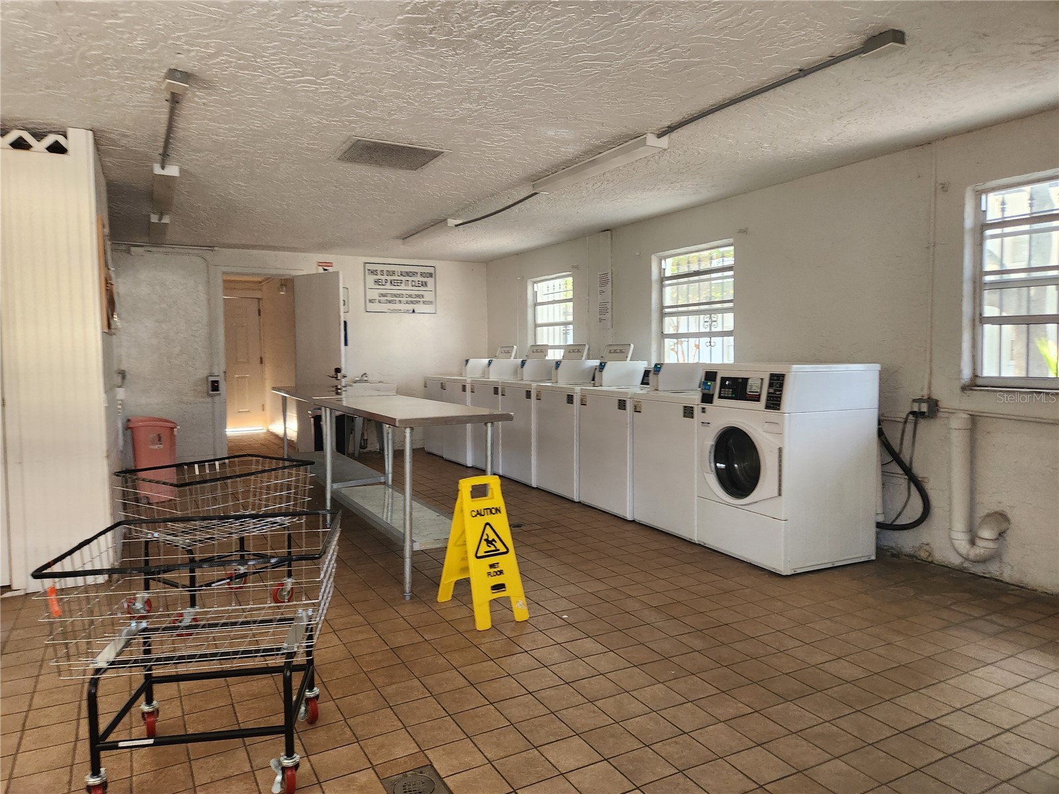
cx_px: 530
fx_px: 704
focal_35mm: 23
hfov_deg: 73.9
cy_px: 397
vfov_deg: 58.9
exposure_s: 1/120
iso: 250
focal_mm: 5.4
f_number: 1.8
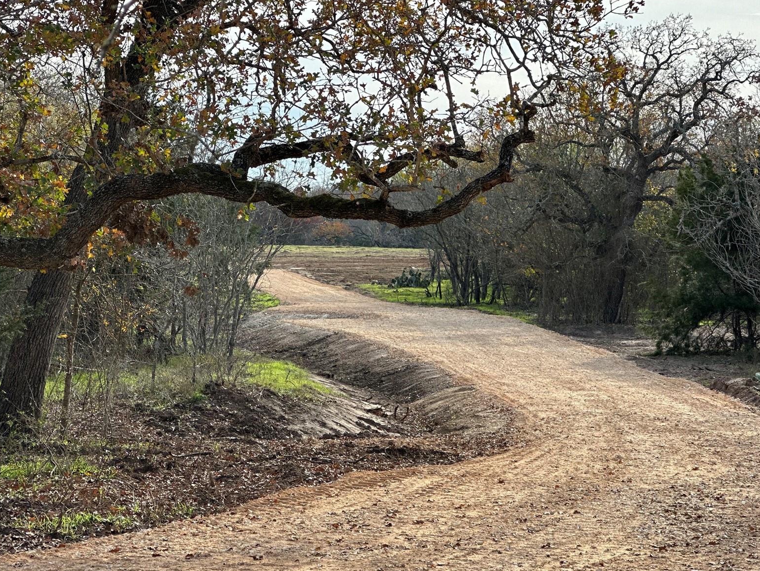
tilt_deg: -1.4
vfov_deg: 14.5
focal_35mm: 102
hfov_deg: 19.3
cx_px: 363
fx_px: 2240
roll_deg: -2.3
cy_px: 328
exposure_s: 1/354
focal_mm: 9
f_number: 2.8
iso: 32
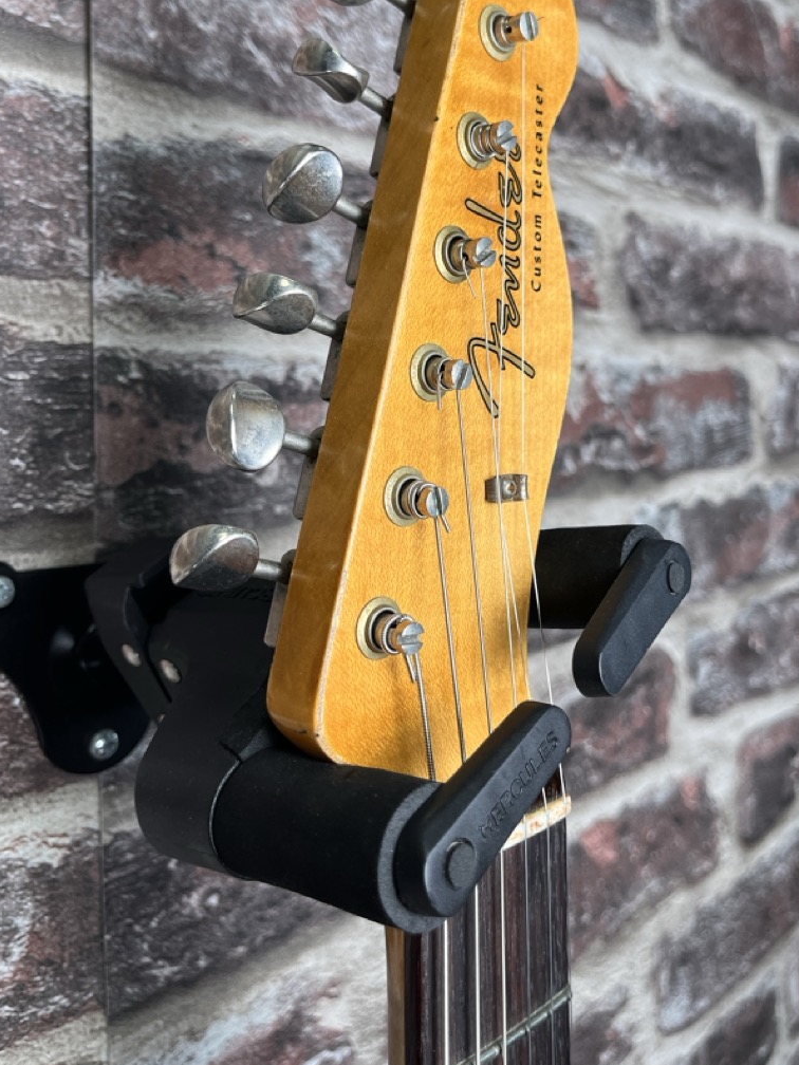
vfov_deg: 54.8
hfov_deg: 42.7
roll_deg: +1.5
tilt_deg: -2.5
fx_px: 1016
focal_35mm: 33
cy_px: 405
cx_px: 486
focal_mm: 5.1
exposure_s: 1/122
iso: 50
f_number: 1.6
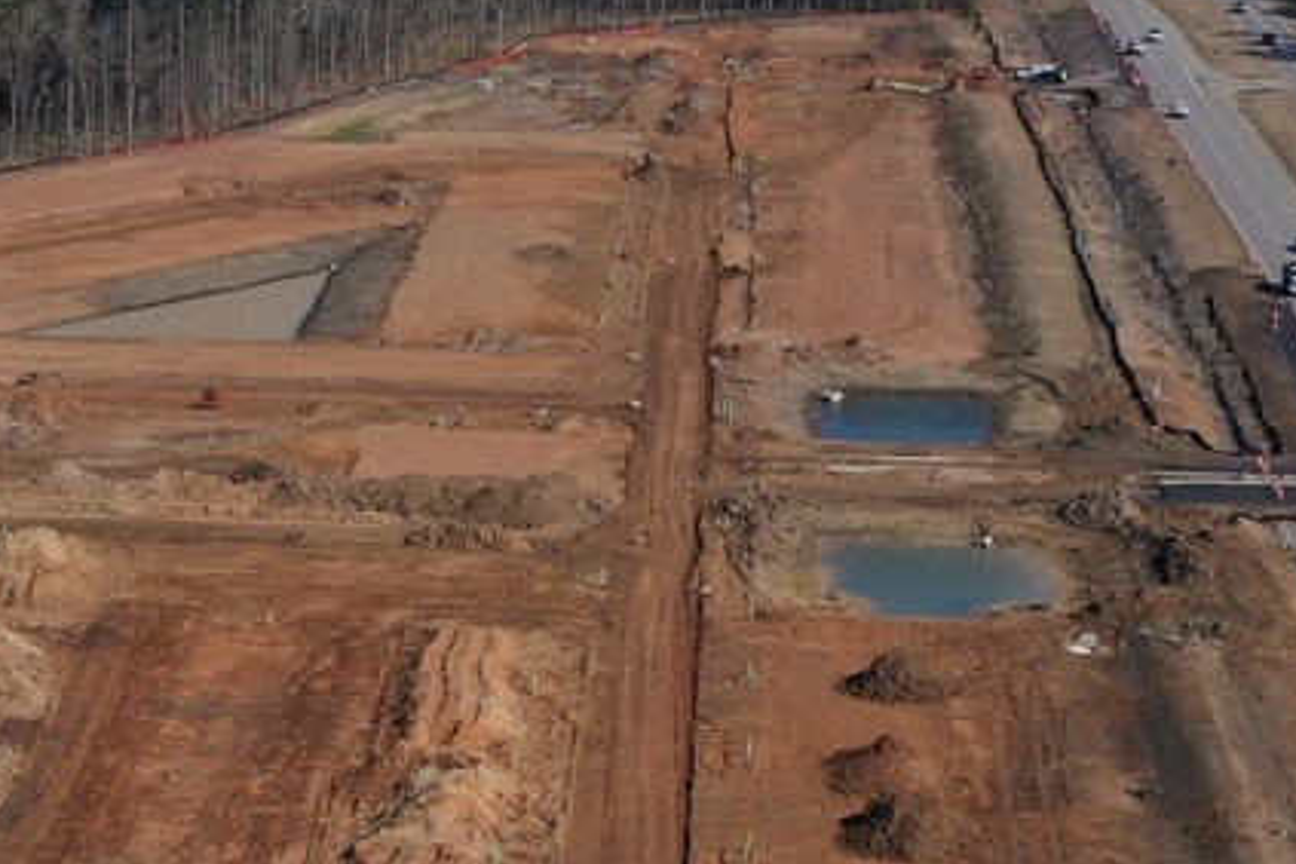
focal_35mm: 127
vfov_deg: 10.6
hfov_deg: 15.8
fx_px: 4572
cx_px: -12
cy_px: 1063
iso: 100
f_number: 6.3
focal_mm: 10.26
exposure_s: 1/800
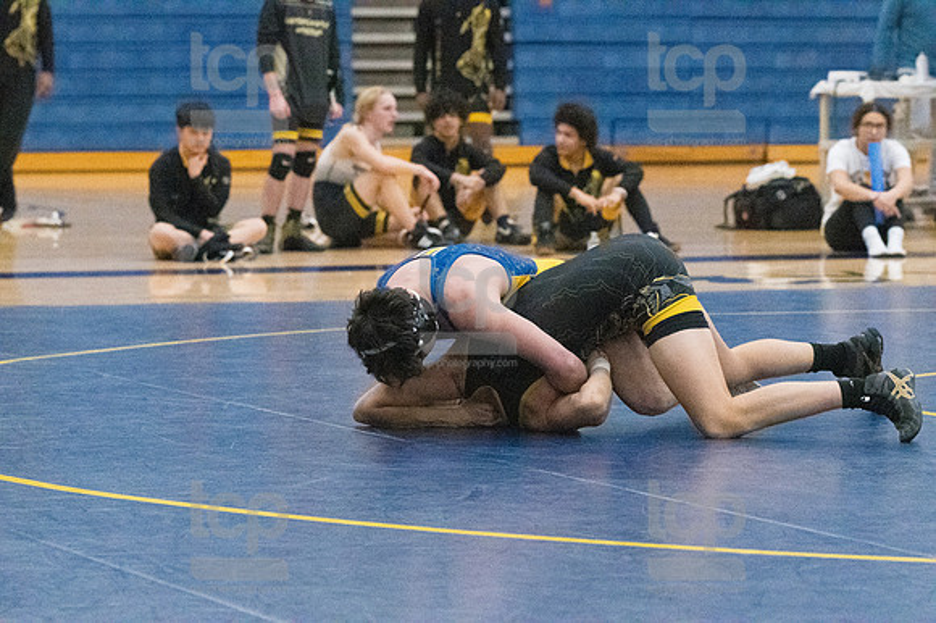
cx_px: 468
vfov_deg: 8.3
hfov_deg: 12.5
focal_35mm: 165
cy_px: 312
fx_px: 4287
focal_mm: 110
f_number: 4.5
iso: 8000
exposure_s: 1/1000
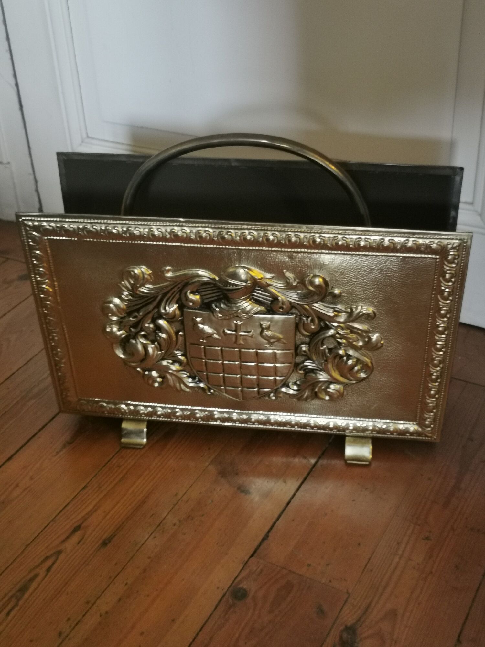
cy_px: 324
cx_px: 242
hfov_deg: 30.9
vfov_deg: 40.4
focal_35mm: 47
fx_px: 878
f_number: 1.8
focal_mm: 5.58
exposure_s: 1/25
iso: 400
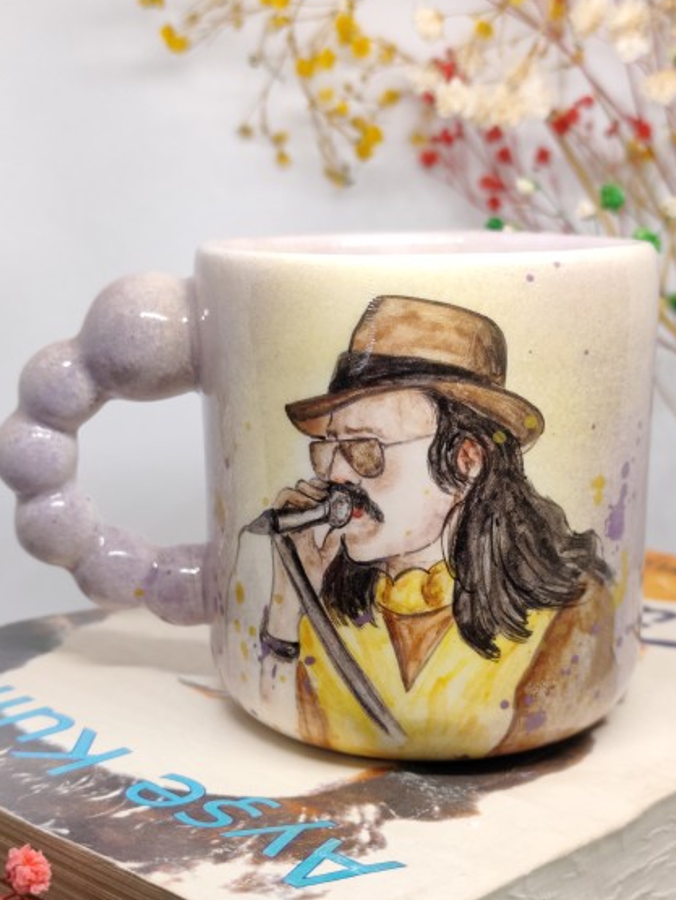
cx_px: 334
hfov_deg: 27.6
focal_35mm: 53
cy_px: 499
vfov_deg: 36.1
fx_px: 1378
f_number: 1.65
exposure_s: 1/100
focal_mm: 6.19
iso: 200
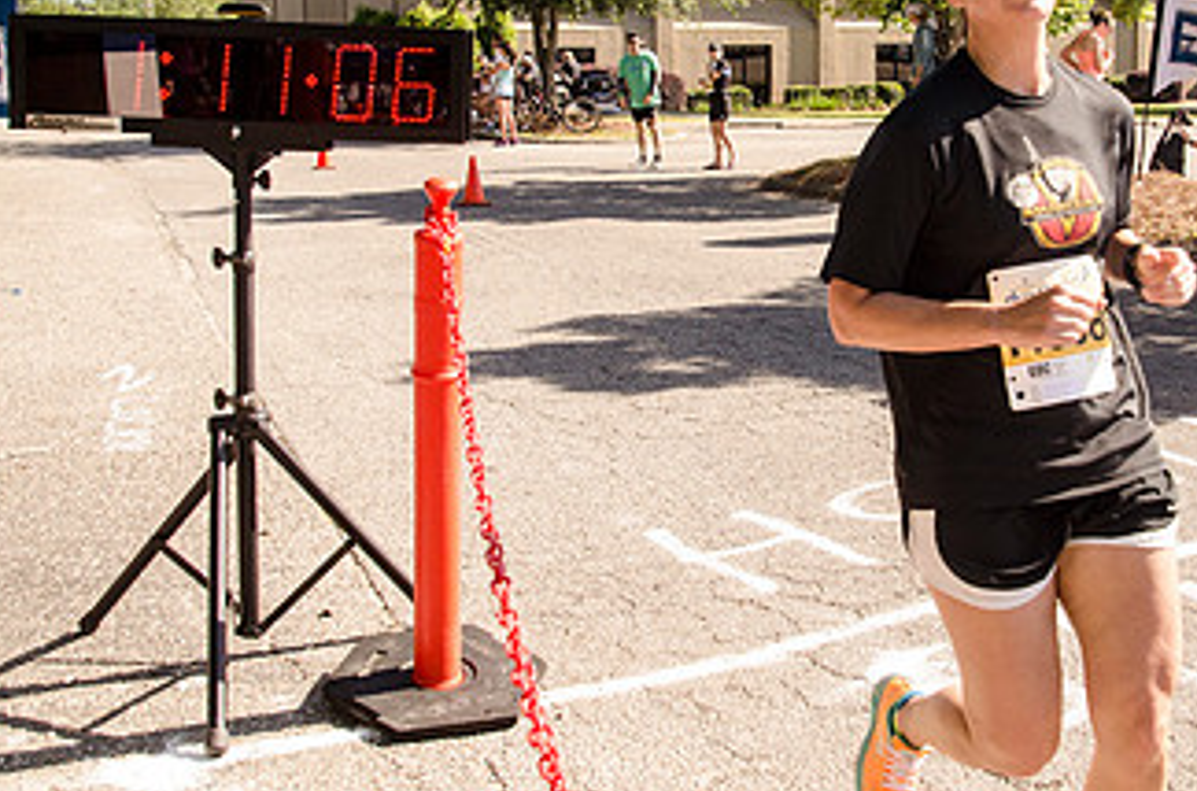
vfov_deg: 30.6
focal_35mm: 43
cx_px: 813
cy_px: 229
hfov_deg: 44.8
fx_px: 1426
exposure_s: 1/1600
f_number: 5
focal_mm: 16
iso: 640
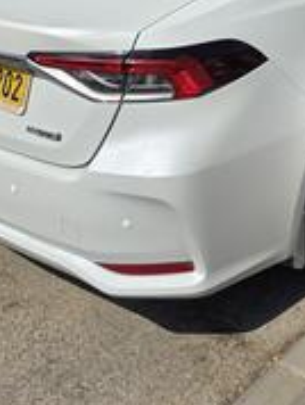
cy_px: -41
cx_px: 257
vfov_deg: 28.3
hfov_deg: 23.3
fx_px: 727
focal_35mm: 62
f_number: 1.4
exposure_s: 1/7939
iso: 40
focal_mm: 6.5
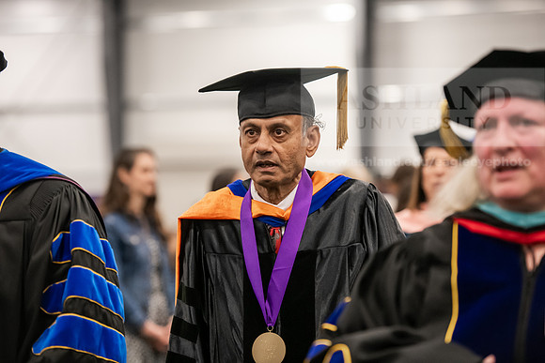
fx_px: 2044
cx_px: 272
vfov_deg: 10.2
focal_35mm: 135
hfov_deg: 15.2
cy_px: 182
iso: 3200
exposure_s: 1/200
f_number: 3.2
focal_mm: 135
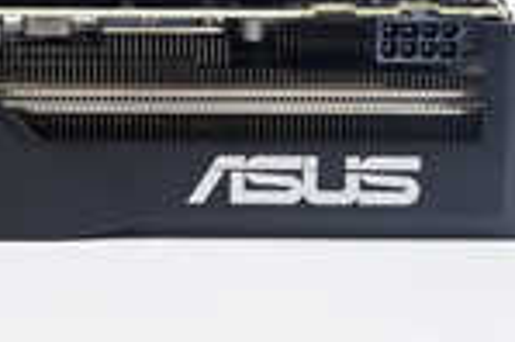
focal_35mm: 121
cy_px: 31
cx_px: -86
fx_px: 1729
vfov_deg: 11.2
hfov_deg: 16.3
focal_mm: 30
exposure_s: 1/125
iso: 100
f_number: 13
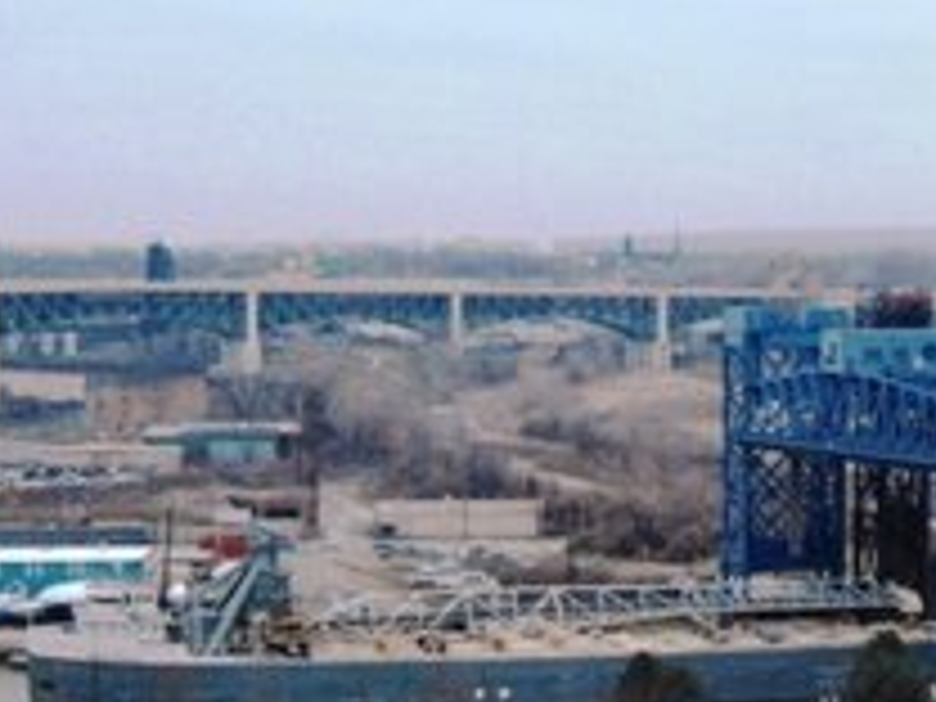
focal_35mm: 102
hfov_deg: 18.9
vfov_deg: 14.5
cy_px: 382
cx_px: 842
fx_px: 2758
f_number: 3.9
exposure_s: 1/160
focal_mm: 9.5
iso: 400
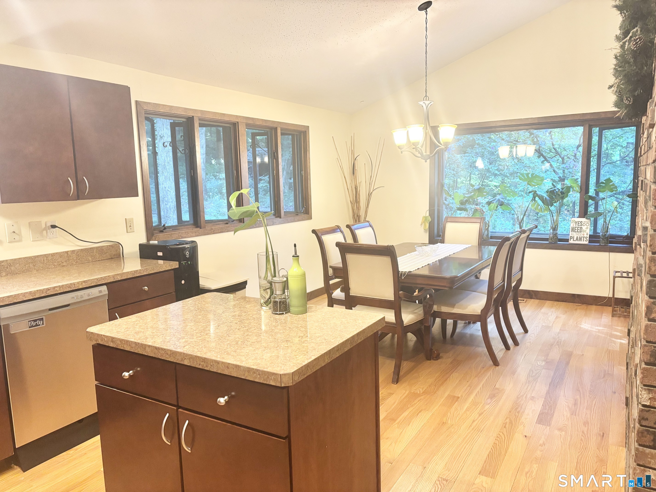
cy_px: 246
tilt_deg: -9.8
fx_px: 493
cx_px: 328
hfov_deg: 67.3
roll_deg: +1.1
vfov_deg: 53.1
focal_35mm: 26
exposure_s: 1/60
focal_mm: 5.96
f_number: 1.6
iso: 250
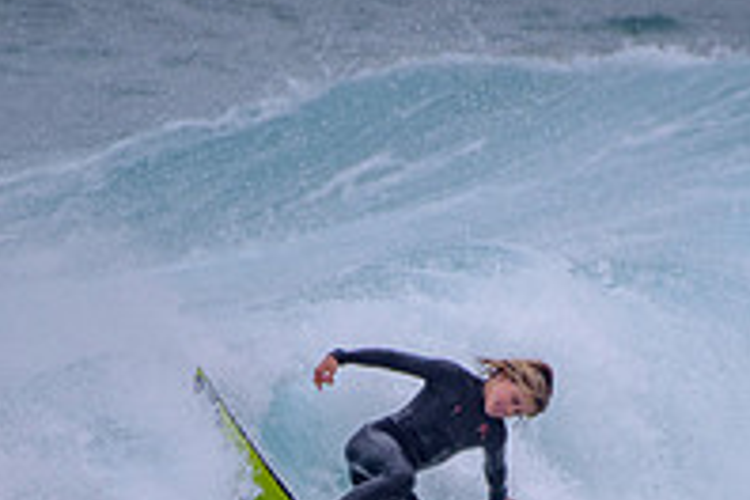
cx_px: 464
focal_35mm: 1798
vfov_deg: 0.8
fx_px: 37455
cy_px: 558
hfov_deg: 1.1
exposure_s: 1/2000
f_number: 5.6
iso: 125
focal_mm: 500
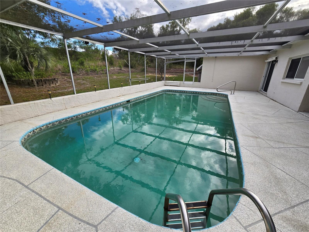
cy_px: 116
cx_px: 154
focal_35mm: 13
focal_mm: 2.2
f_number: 2.2
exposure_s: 1/556
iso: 50
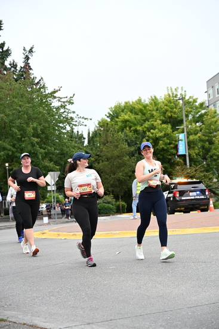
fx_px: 565
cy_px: 164
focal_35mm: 62
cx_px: 110
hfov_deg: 21.9
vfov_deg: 32.4
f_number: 4
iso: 1600
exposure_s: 1/800
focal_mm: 62
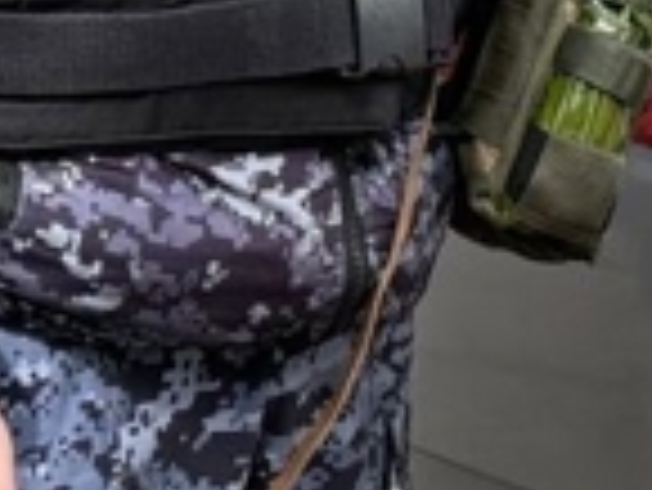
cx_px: 924
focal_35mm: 221
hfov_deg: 8.8
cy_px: -602
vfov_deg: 6.5
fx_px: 4166
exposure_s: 1/3378
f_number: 1.78
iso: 100
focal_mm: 6.76
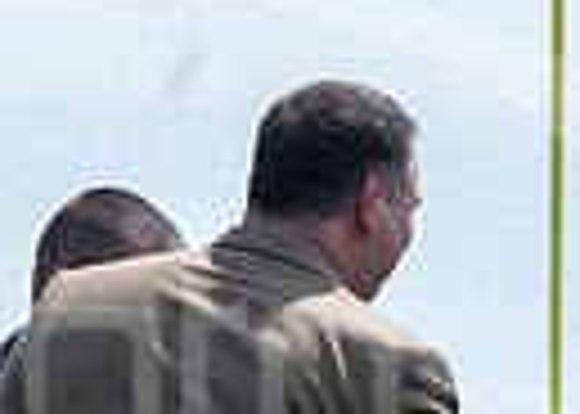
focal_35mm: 572
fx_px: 9417
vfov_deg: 2.5
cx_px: 308
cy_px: 390
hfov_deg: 3.5
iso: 200
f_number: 13
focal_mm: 70
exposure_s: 1/250
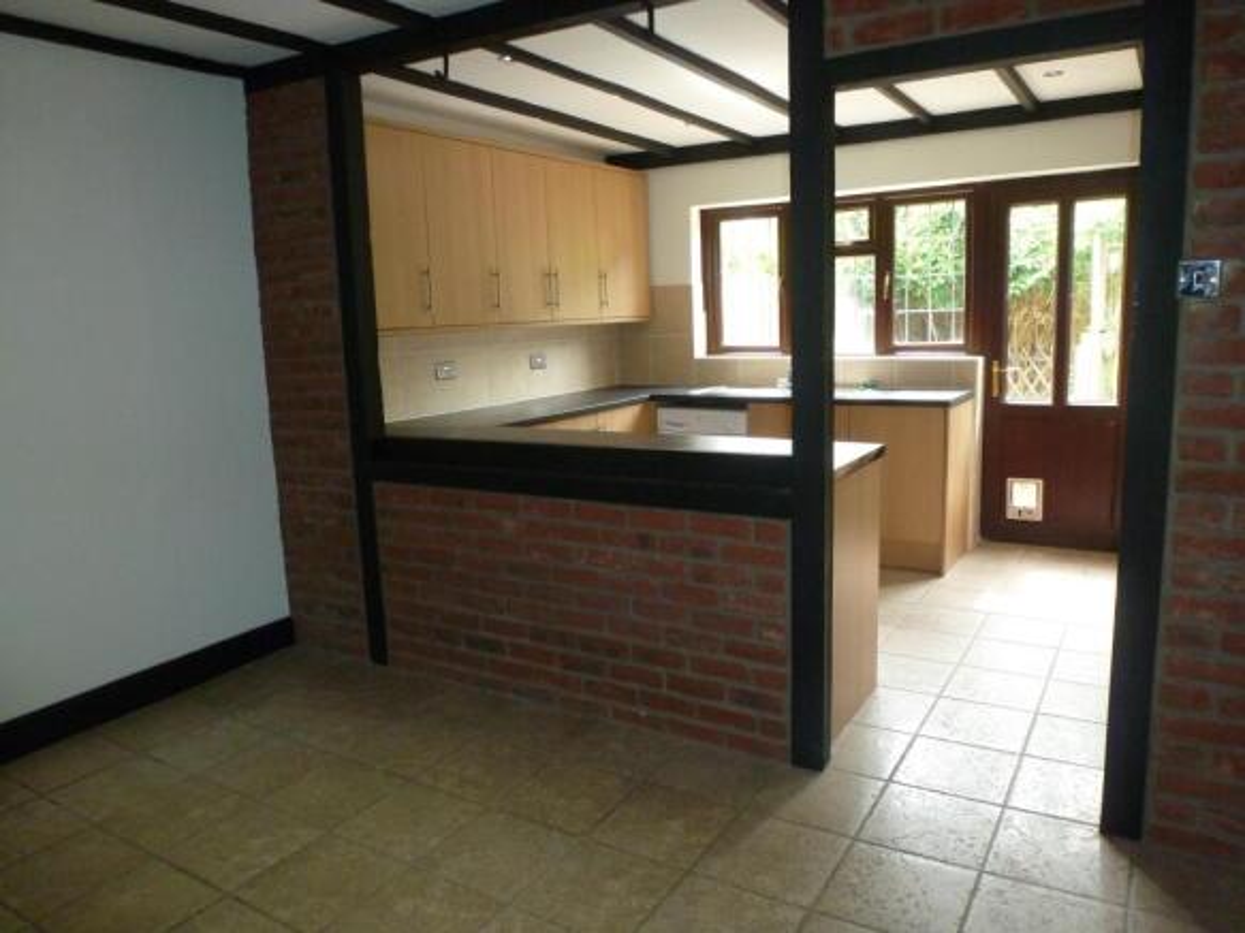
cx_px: 622
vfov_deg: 56.8
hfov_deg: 71.6
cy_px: 466
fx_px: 863
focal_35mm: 24
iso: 320
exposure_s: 1/60
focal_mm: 4.3
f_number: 3.3
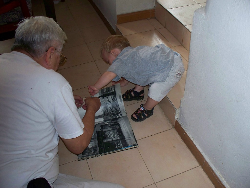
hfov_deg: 51.4
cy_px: 94
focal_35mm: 36
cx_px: 125
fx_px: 260
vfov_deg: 39.7
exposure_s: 1/30
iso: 200
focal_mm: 7.54
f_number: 2.8
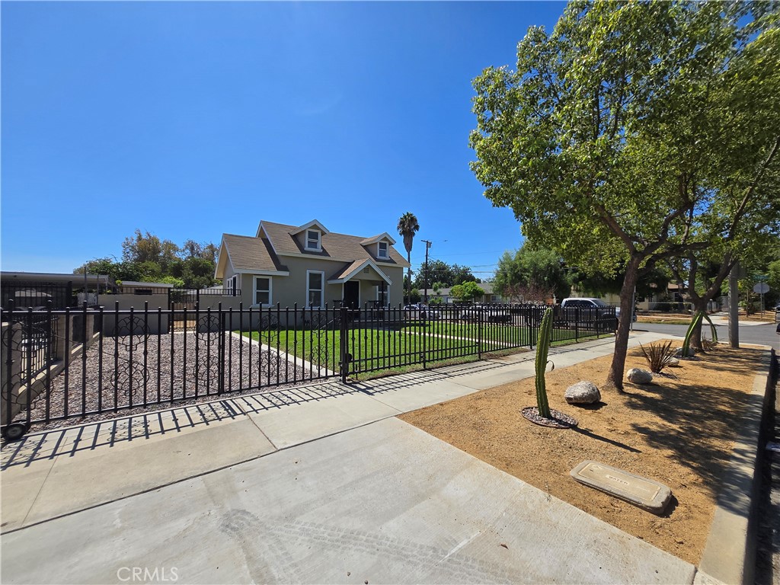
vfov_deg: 89.9
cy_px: 292
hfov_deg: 106.2
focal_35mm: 13
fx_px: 293
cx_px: 390
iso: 25
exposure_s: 1/1533
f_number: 2.2
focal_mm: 1.7
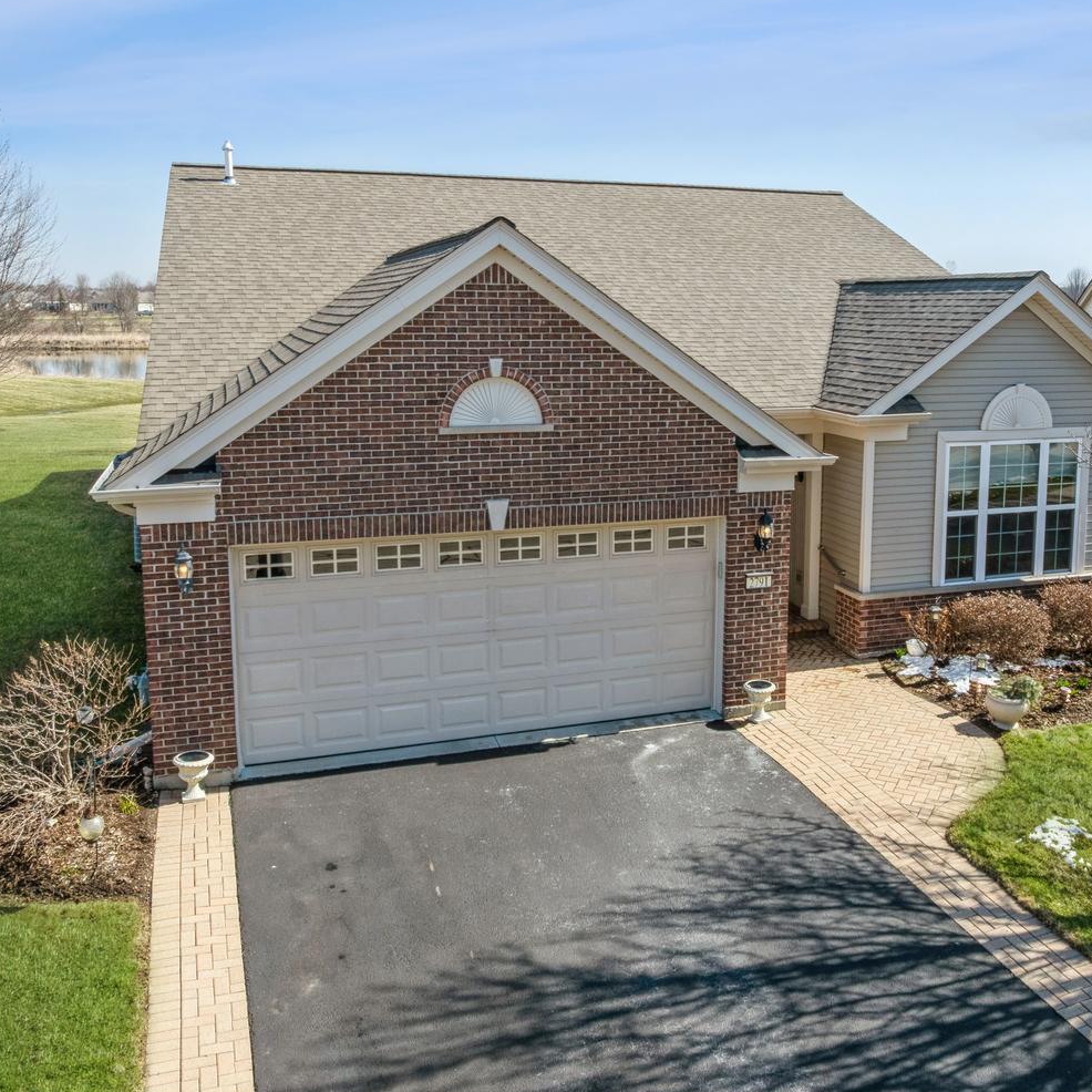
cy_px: 565
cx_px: 676
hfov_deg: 52.0
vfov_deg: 52.5
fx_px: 1106
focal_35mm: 31
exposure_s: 1/240
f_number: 9
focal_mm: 12.3
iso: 100
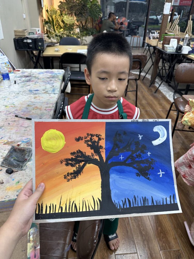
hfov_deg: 56.8
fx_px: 179
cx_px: 97
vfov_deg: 71.6
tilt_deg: -32.9
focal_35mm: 24
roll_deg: -3.1
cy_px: 130
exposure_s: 1/100
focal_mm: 6.86
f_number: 1.78
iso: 80
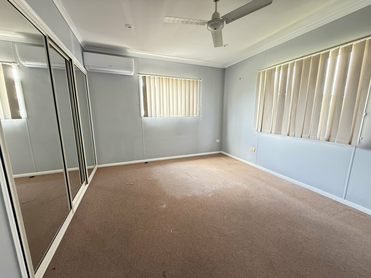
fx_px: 150
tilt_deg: -8.8
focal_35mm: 14
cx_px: 186
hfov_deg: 102.1
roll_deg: +0.4
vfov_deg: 85.7
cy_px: 139
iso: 500
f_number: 2.2
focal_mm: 2.22
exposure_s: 1/60
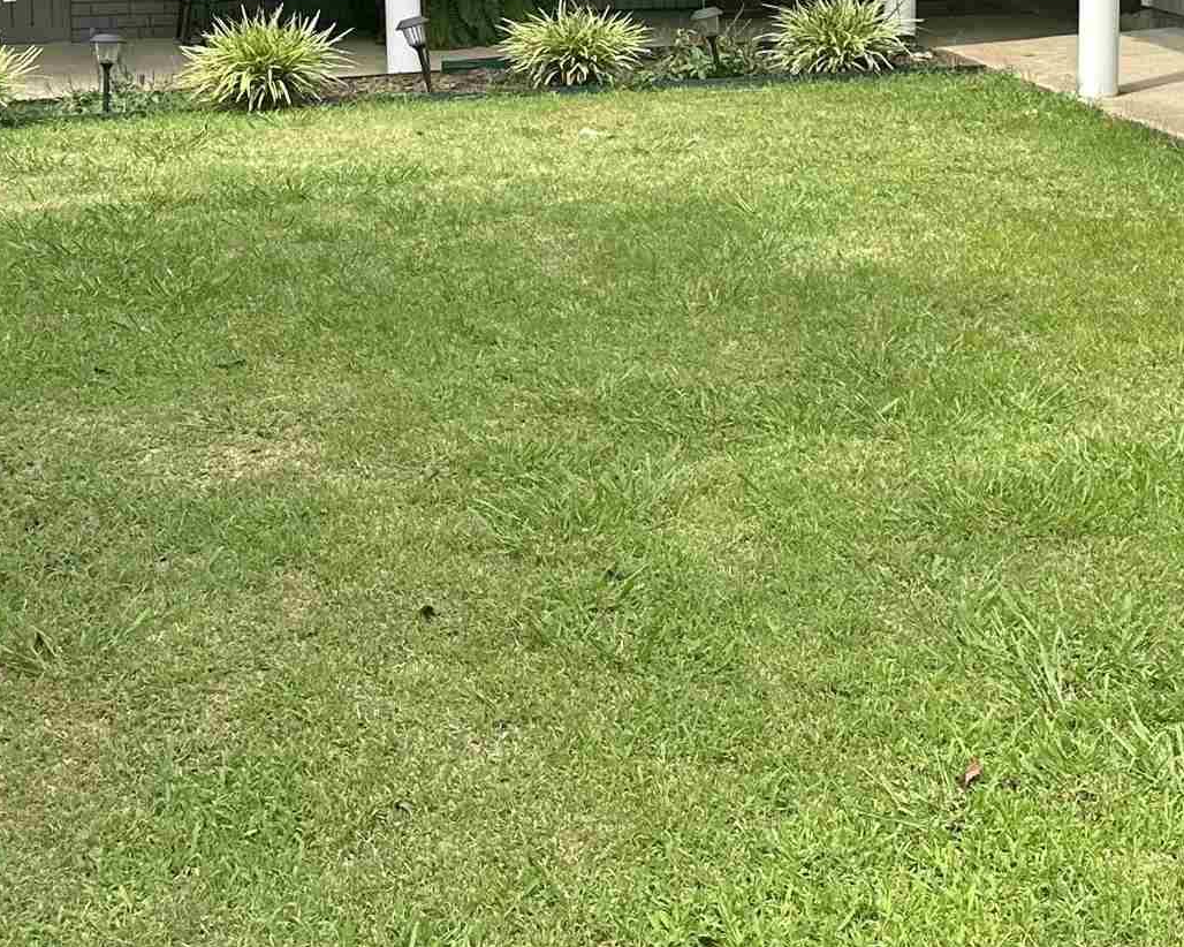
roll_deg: -0.5
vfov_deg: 20.9
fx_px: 2452
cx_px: 744
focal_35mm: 70
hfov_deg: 27.0
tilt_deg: -5.2
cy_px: -74
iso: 80
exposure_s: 1/1517
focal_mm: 6.86
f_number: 1.78
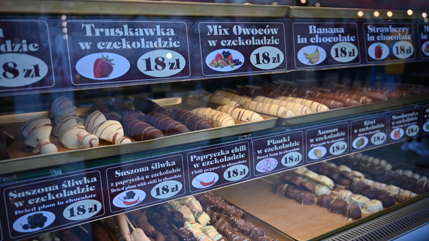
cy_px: 126
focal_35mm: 36
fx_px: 404
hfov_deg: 55.9
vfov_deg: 33.2
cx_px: 214
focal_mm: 33.5
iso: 400
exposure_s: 1/250
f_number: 4
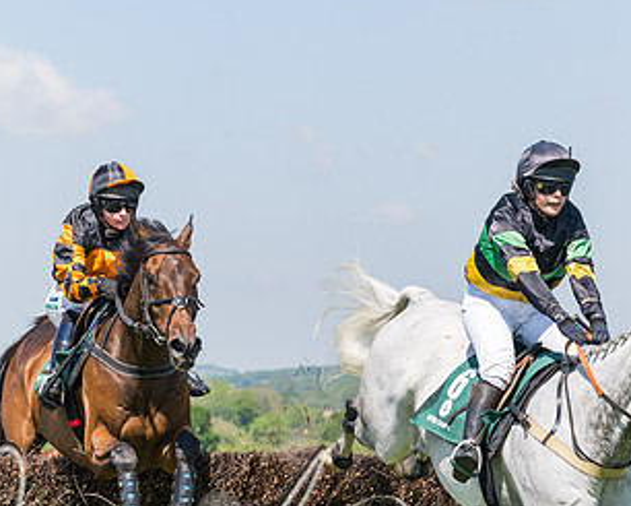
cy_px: 364
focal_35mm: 159
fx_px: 2970
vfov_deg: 9.7
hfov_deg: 12.1
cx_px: 385
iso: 200
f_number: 5
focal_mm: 70
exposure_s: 1/1600
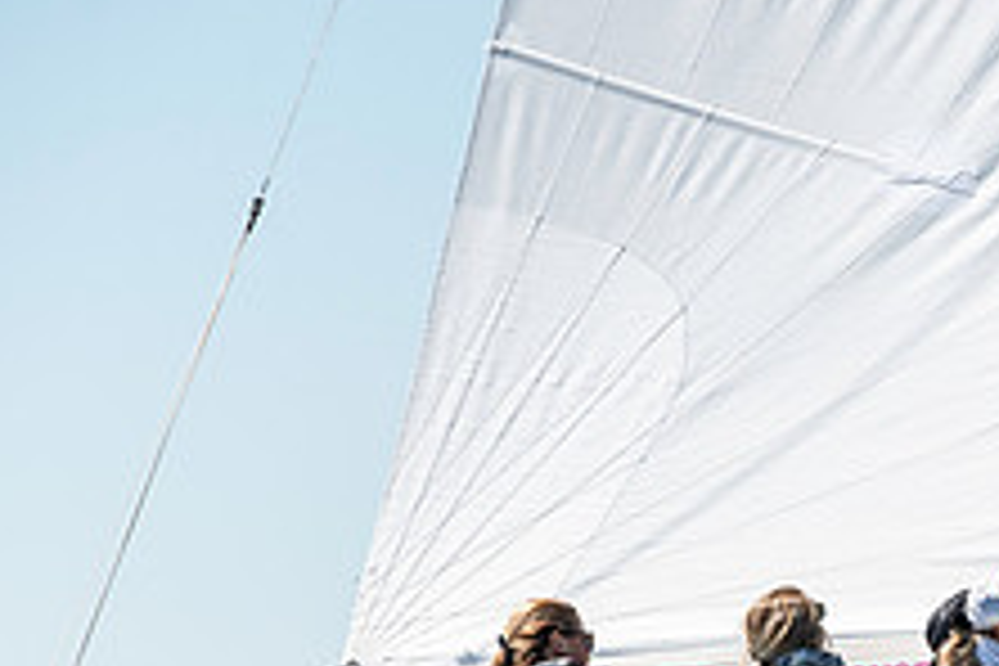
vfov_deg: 3.0
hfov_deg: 4.5
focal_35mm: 457
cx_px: 994
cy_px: 785
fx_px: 12681
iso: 320
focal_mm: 175
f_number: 5.6
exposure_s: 1/2000
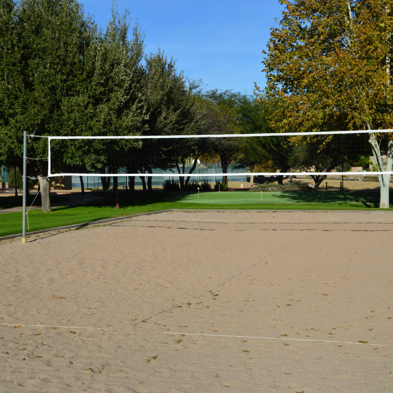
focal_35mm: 54
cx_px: 223
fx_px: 694
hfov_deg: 31.6
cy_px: 197
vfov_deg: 31.6
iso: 360
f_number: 11
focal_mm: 28
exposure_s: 1/500
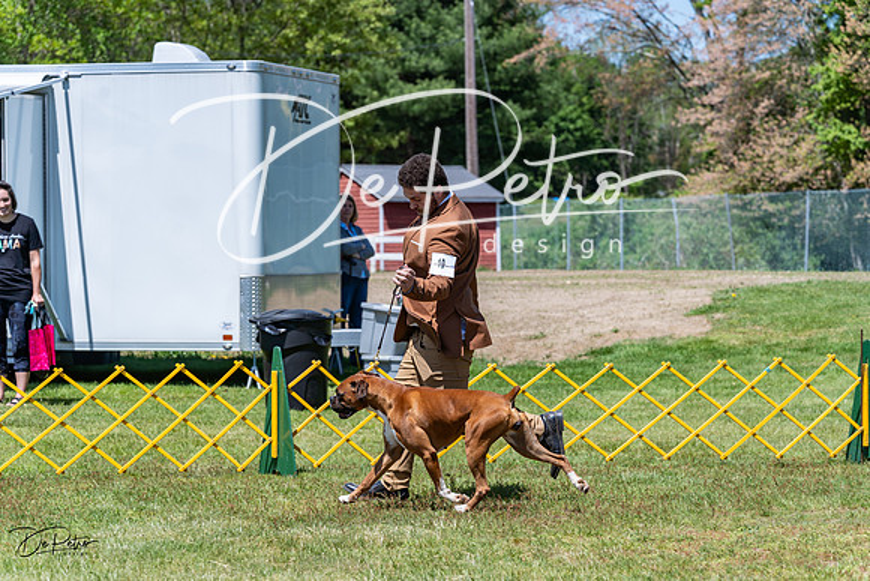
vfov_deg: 10.8
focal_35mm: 127
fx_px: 3070
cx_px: 435
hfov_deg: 16.1
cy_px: 290
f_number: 6.3
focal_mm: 127
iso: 160
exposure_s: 1/640
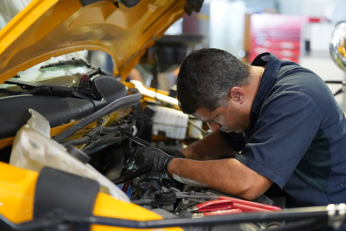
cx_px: 173
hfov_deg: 28.8
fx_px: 673
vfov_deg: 19.5
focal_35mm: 70
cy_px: 116
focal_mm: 70
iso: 6400
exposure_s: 1/160
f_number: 2.8
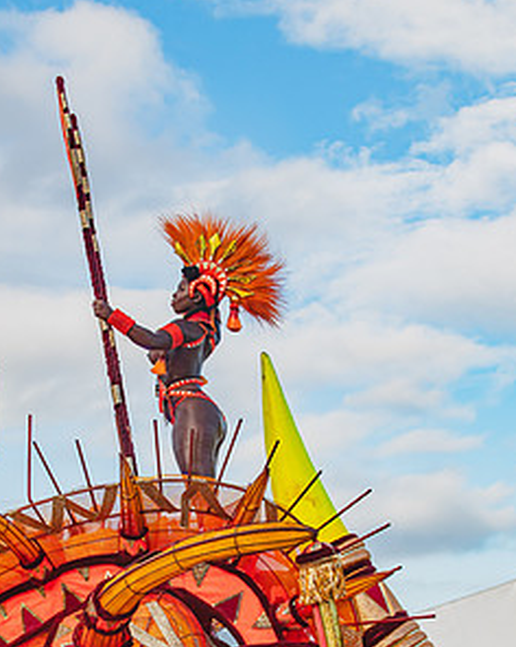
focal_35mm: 100
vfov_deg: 19.1
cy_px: 463
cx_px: 195
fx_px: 1913
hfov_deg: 15.3
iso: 200
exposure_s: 1/1600
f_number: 5.6
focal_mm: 70
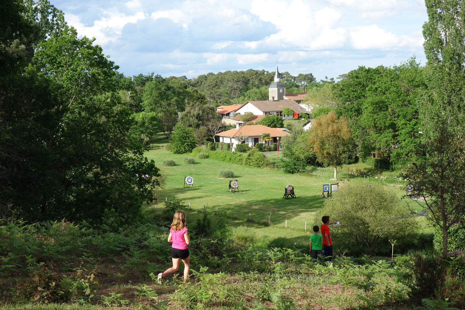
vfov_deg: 23.8
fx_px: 736
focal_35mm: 57
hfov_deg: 35.1
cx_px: 232
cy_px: 155
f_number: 5.6
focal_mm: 21.08
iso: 125
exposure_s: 1/320
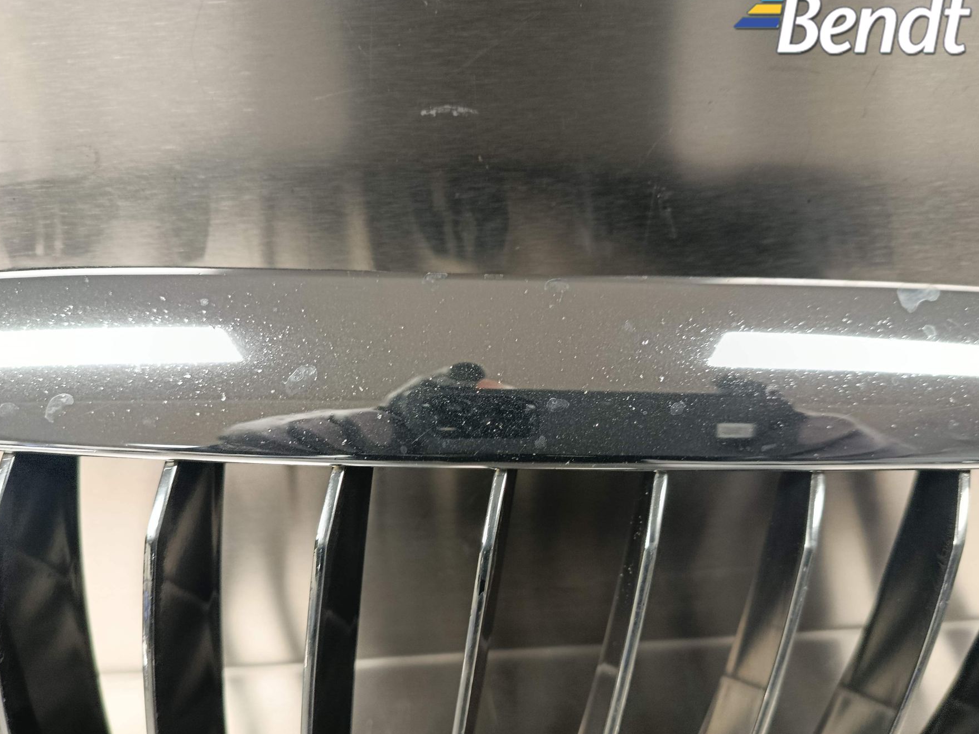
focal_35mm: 28
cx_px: 504
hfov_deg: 63.4
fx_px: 792
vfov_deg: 49.6
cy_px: 412
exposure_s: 1/33.3
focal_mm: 5.24
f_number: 1.7
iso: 1165
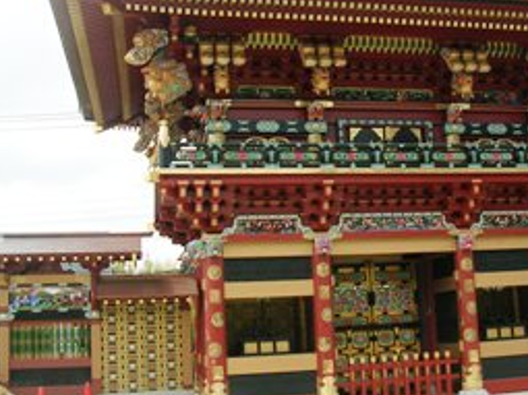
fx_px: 793
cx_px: 353
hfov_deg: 36.4
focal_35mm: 52
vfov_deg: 27.9
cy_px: 153
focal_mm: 5.8
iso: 50
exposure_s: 1/400
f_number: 2.8
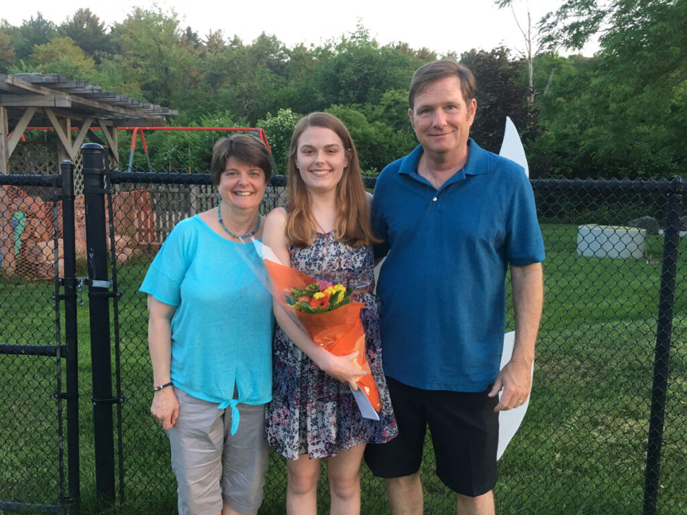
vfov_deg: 48.2
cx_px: 344
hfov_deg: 61.7
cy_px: 258
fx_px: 576
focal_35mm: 29
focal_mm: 4.15
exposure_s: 1/30
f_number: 2.2
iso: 32
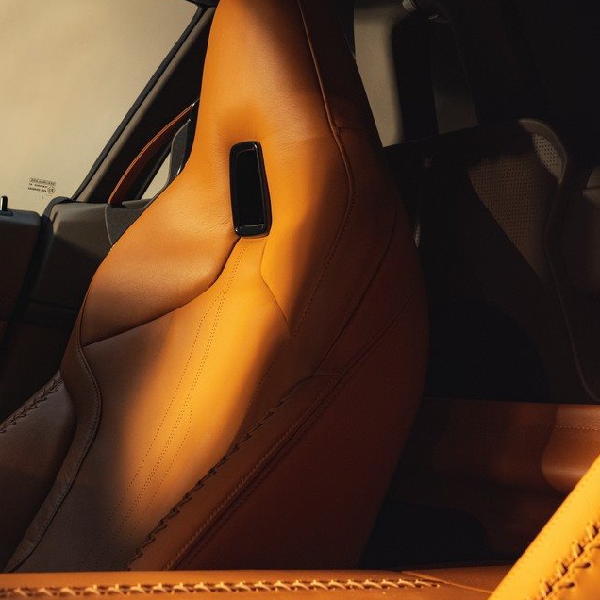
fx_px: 1177
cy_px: 425
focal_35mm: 60
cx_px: 195
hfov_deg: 28.4
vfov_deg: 28.3
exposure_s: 1/30
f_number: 10
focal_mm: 45
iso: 4000
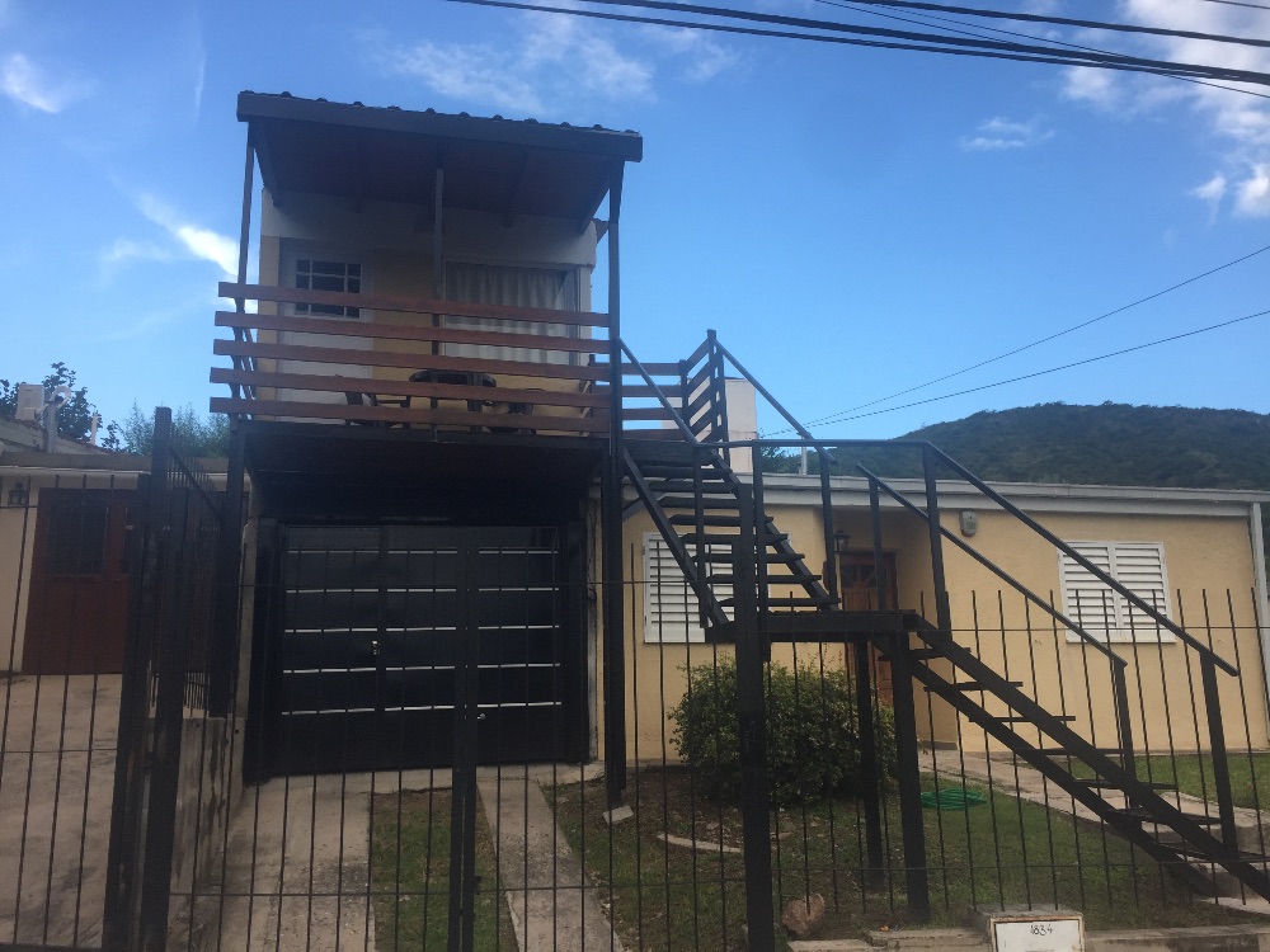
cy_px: 476
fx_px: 1064
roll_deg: +0.2
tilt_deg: +12.0
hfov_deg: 61.7
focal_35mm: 29
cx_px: 635
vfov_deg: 48.2
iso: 32
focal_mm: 4.15
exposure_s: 1/388
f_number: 2.2
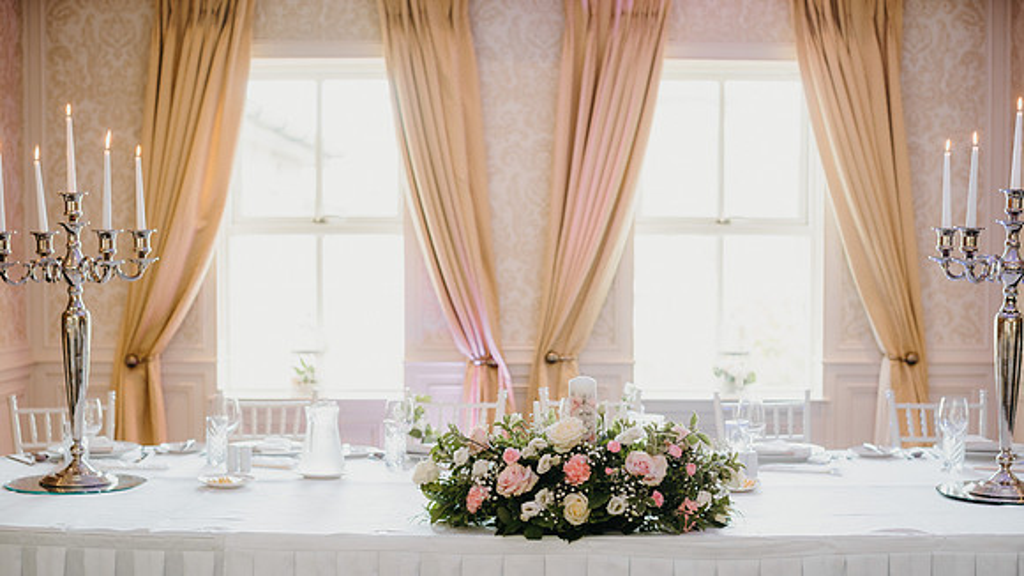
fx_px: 1433
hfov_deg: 39.3
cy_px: 337
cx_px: 511
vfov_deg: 22.7
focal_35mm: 53
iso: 640
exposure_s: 1/160
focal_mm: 50
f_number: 2.8
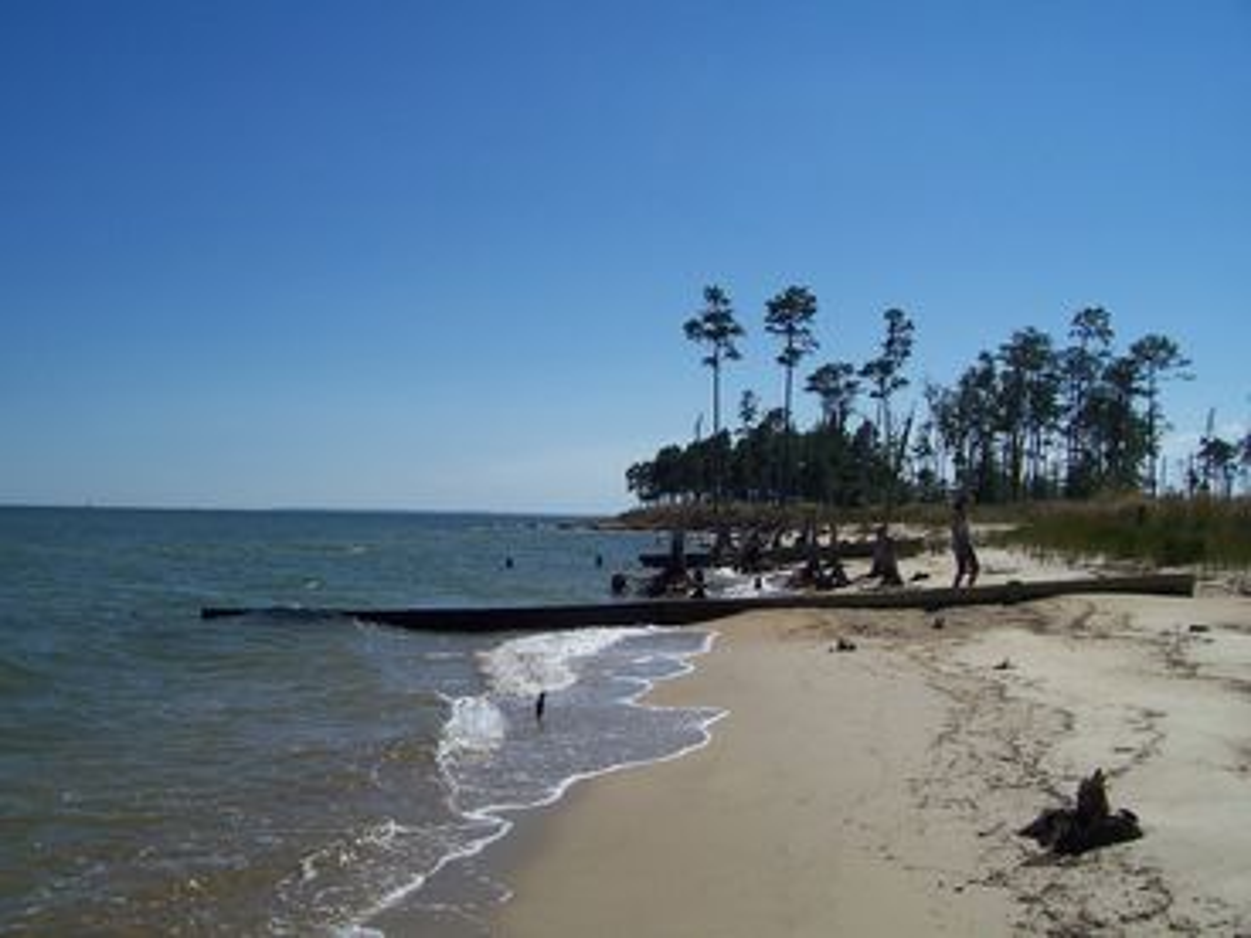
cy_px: 469
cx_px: 626
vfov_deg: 41.8
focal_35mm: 34
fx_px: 1229
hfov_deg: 54.0
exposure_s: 1/1000
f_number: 5.6
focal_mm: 5.6
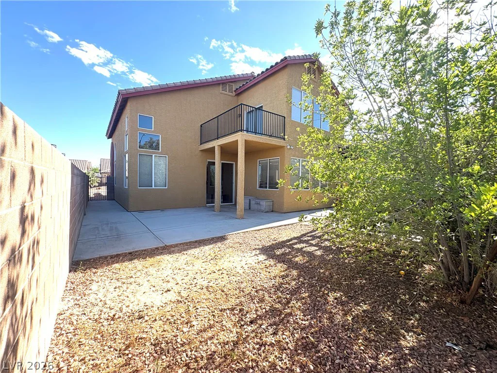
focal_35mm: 14
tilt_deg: -1.1
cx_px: 248
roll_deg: -1.1
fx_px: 201
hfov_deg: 102.1
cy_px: 186
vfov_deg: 85.7
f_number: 2.2
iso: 64
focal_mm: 2.22
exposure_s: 1/687
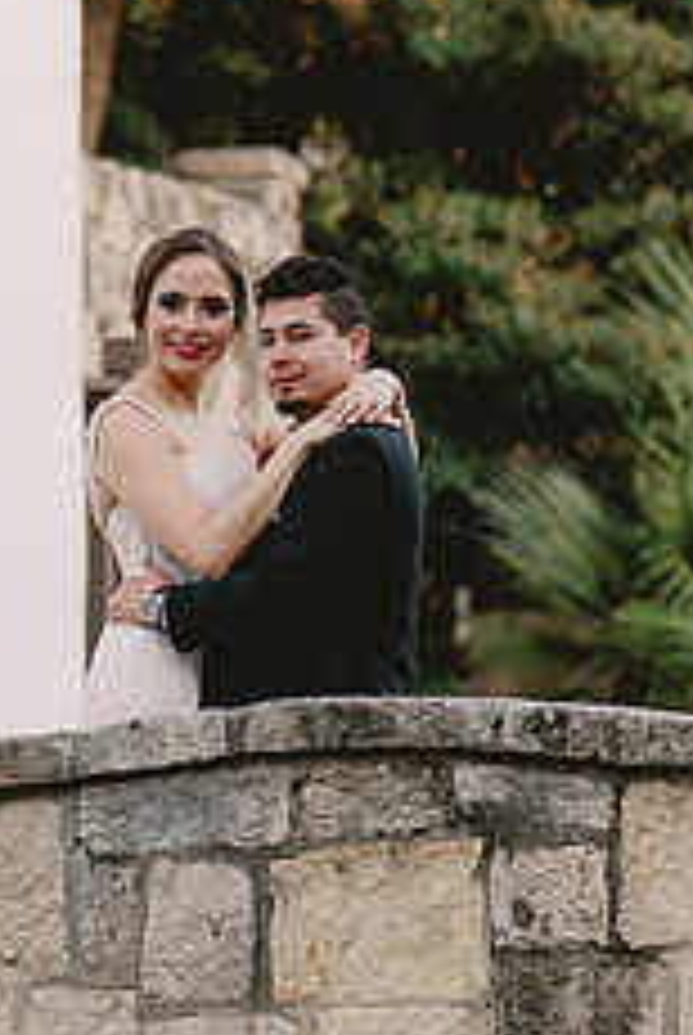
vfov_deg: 5.4
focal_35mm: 383
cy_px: 801
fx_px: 11025
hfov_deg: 3.6
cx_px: 189
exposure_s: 1/200
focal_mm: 131
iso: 800
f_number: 3.2
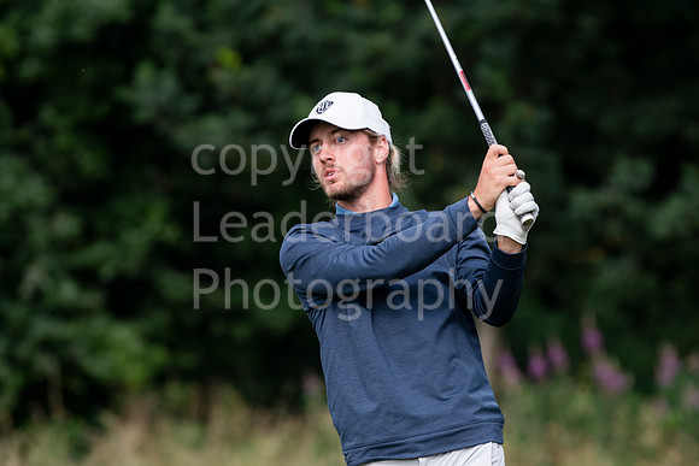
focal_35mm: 540
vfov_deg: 2.5
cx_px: 350
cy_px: 233
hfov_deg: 3.8
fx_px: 10487
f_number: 5.6
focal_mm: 360
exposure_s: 1/2000
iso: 800
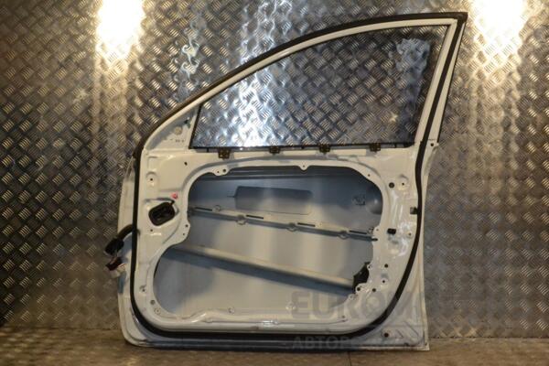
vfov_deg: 28.1
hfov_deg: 41.1
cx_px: 274
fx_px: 732
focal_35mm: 48
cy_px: 183
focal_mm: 32
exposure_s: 1/200
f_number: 18
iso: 3200
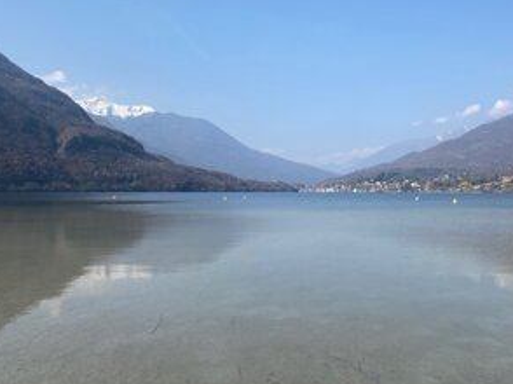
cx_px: 295
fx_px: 459
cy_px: 182
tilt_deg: +1.2
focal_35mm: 31
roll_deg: -0.9
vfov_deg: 45.4
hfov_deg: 58.1
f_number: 1.8
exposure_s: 1/2967
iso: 32
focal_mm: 4.25
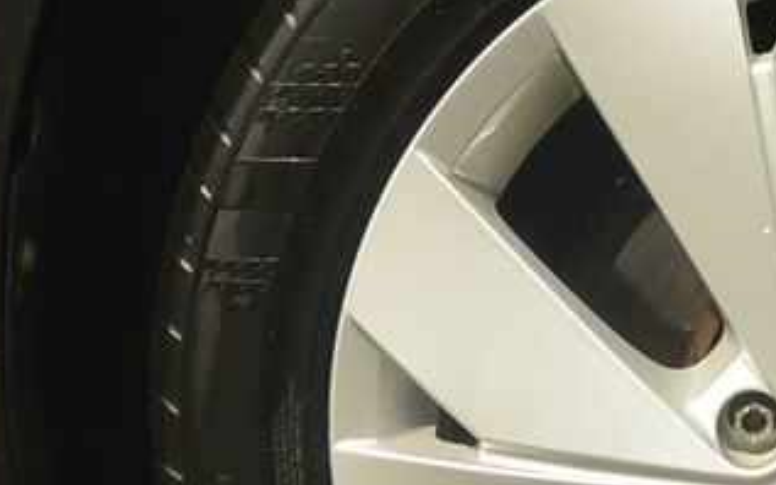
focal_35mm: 89
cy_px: 423
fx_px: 1882
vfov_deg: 14.5
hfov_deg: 22.2
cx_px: 827
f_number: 4.5
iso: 160
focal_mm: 10
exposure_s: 1/500
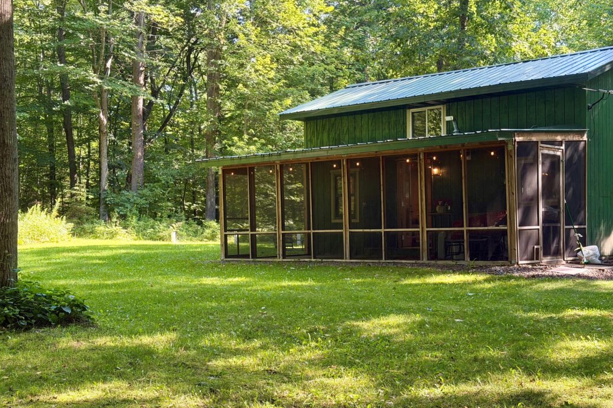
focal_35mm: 51
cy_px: 209
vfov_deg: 26.5
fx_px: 868
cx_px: 306
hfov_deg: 38.9
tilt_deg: +0.7
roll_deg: +1.1
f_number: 1.78
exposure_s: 1/204
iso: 125
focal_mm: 6.76
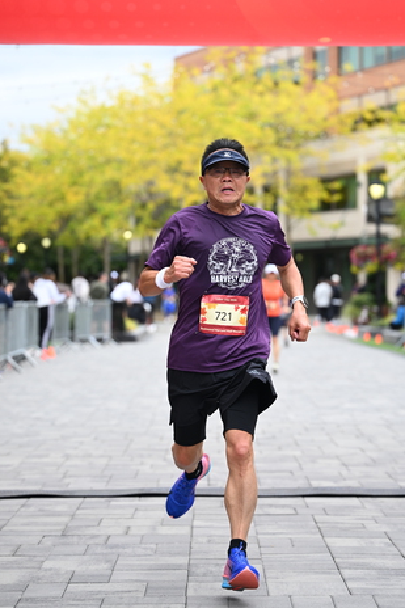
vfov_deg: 20.0
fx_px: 1722
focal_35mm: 102
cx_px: 231
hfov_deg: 13.4
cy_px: 258
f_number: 2.8
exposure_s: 1/2000
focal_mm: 86
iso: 640
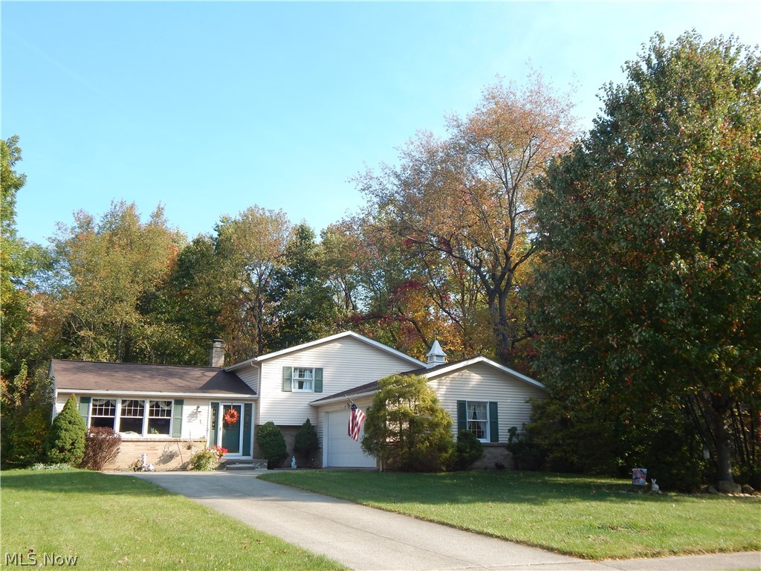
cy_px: 286
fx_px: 747
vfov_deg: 41.8
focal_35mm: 34
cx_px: 380
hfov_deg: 54.0
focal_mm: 6.1
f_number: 3.3
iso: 125
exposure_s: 1/400
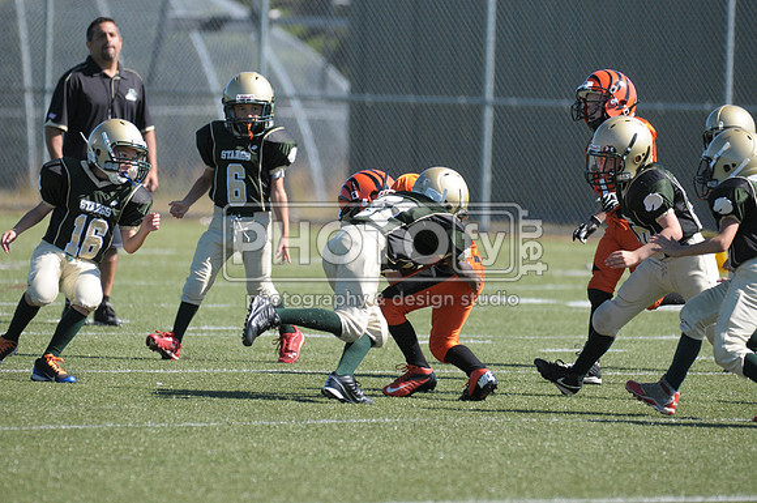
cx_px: 378
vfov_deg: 3.3
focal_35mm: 420
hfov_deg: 4.9
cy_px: 252
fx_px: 8819
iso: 640
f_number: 4
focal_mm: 280
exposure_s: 1/2500
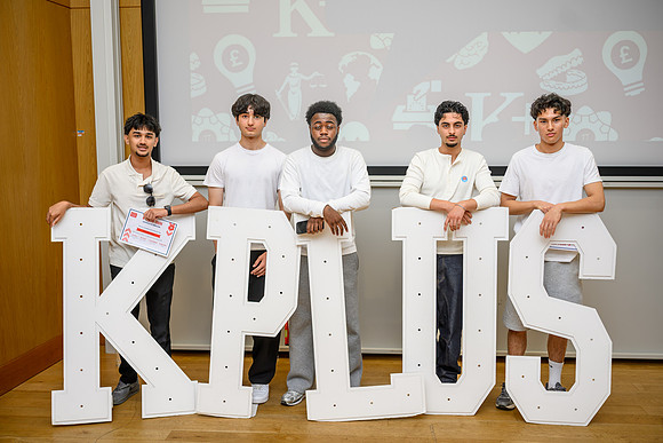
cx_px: 332
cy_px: 222
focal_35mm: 35
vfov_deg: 37.7
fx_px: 649
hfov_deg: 54.1
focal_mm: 35
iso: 200
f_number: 2.2
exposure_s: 1/200
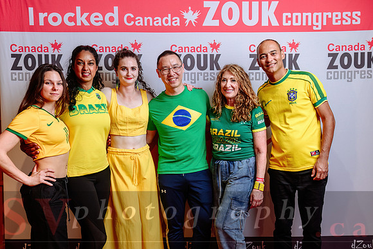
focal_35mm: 39
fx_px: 400
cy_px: 128
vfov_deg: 34.5
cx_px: 195
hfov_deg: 49.9
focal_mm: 34
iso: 200
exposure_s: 1/160
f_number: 2.8
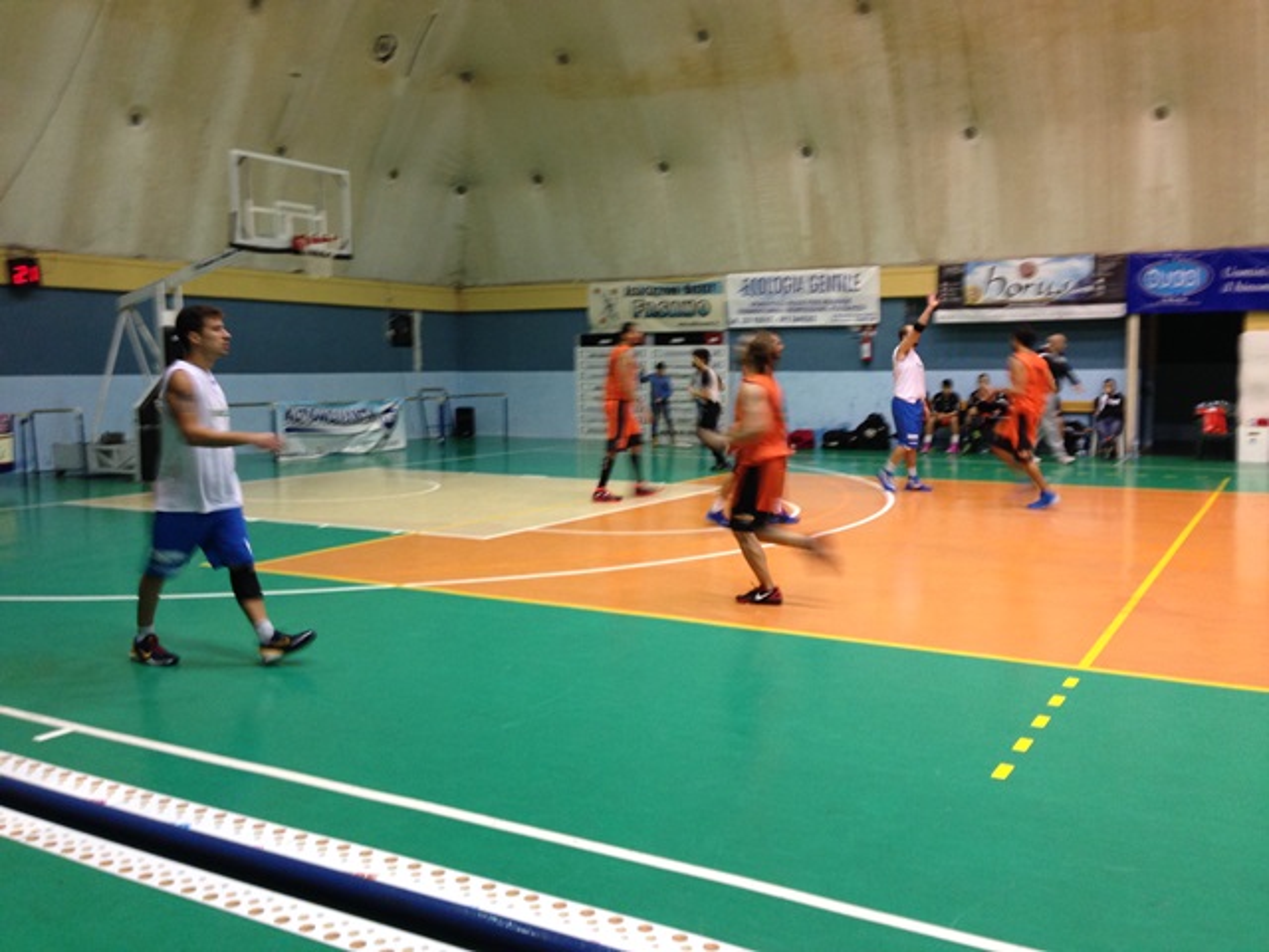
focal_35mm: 33
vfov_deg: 42.9
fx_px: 1210
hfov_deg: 55.4
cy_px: 476
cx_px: 634
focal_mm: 4.12
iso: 100
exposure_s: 1/20
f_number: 2.4
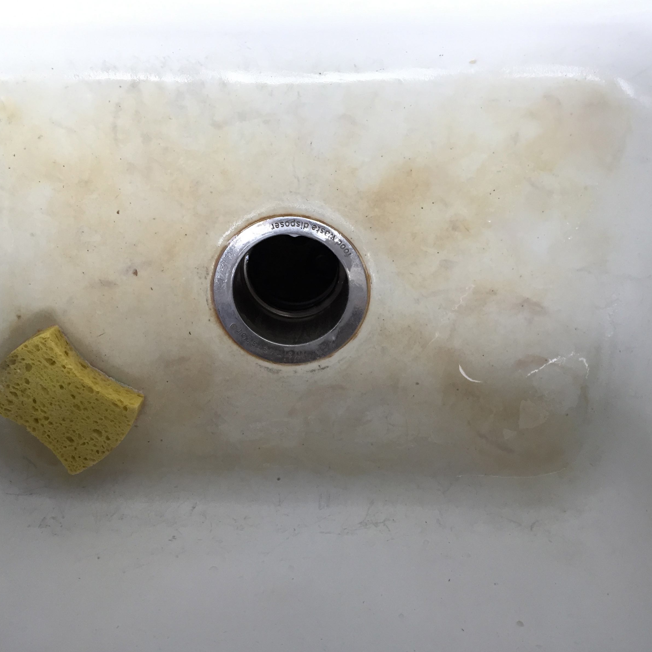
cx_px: 315
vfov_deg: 47.2
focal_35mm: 35
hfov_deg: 47.2
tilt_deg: -68.3
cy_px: 330
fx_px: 746
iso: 32
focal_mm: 4.15
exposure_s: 1/30
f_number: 2.2
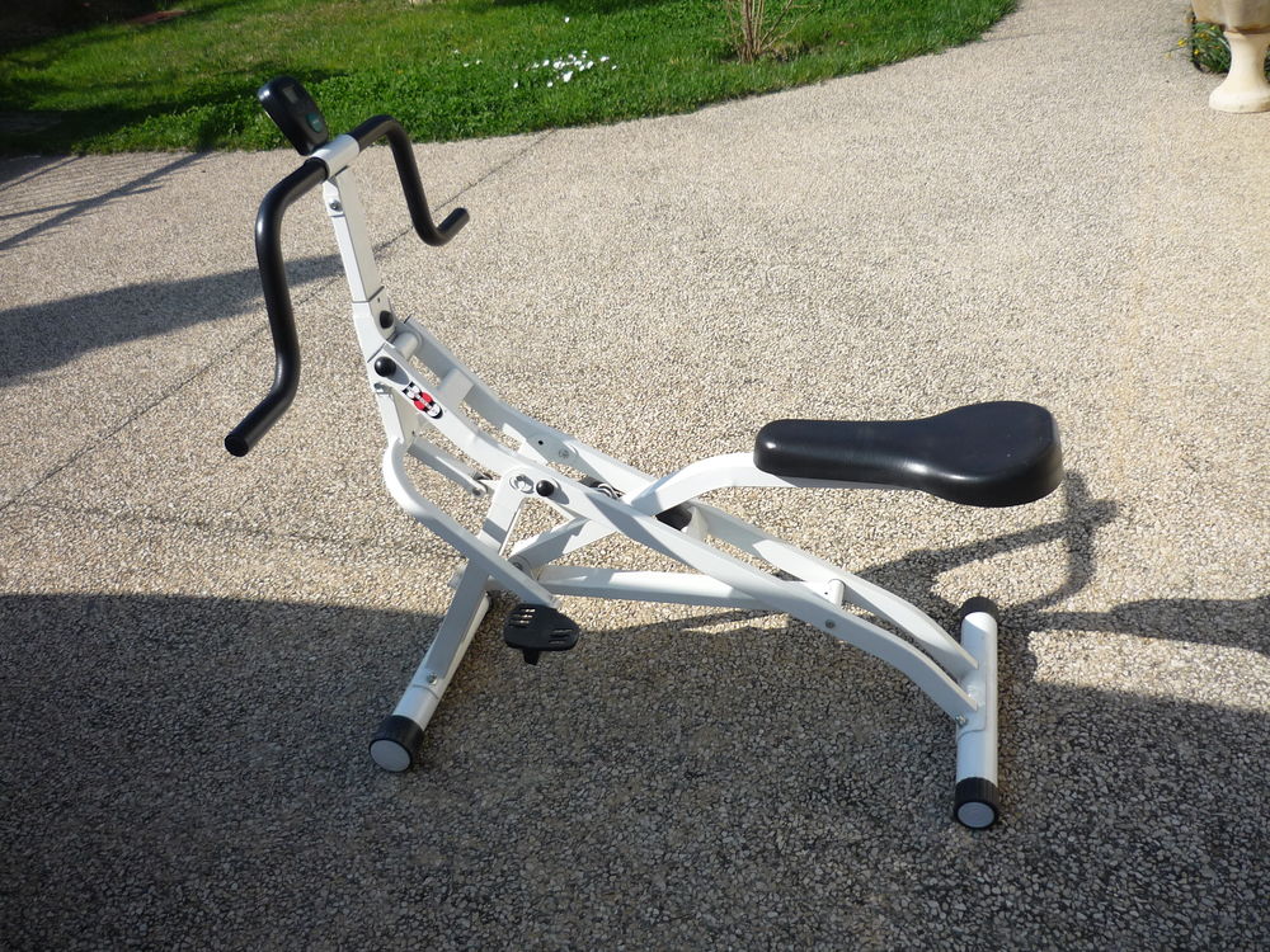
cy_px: 476
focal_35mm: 33
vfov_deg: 42.9
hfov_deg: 55.4
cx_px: 635
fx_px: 1211
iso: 100
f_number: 8
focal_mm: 5.5
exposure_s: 1/200
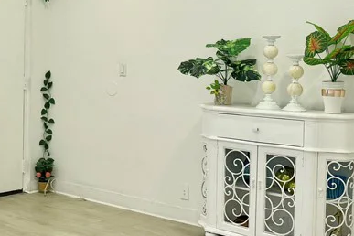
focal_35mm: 66
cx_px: 22
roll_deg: -1.1
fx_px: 649
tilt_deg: -2.5
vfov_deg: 20.5
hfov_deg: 29.0
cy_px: 77
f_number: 1.78
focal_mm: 6.76
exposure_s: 1/164
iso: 100
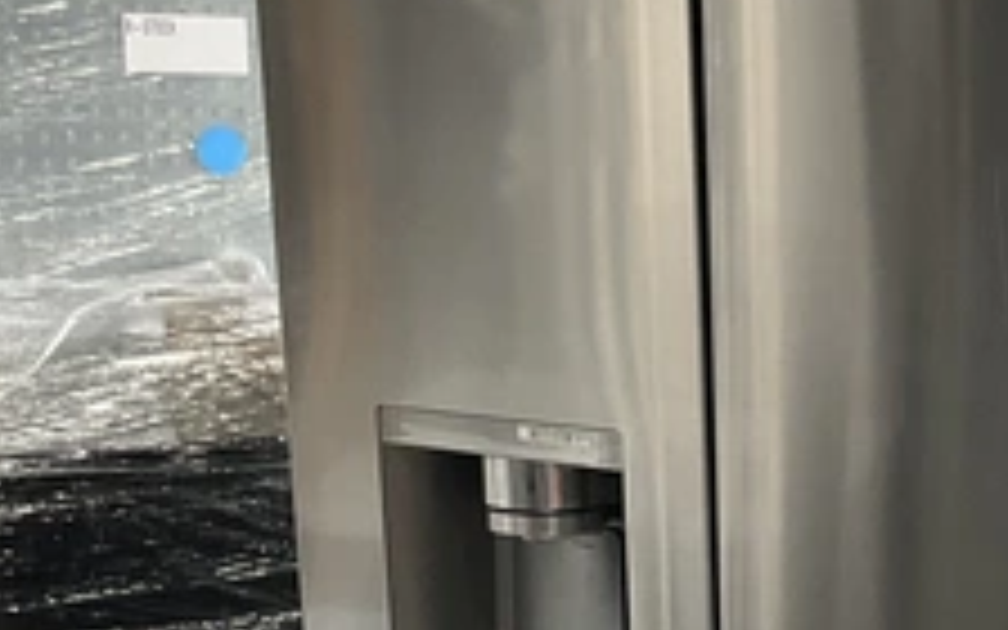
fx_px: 2830
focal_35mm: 103
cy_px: 767
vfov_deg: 12.4
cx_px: 1026
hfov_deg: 19.6
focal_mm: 3
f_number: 1.8
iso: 64
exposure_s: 1/122
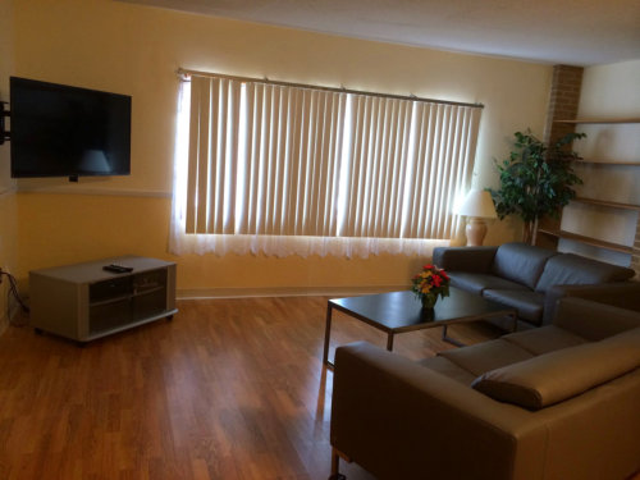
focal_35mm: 30
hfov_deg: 60.0
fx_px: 555
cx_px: 320
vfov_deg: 46.8
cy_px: 240
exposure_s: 1/30
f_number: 2.2
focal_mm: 4.12
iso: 100
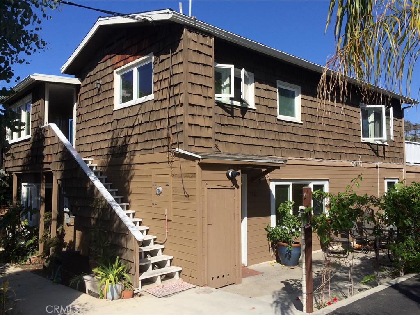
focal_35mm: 29
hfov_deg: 61.7
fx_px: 352
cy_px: 158
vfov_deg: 48.2
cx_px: 210
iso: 32
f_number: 2.2
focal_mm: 4.15
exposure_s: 1/2564
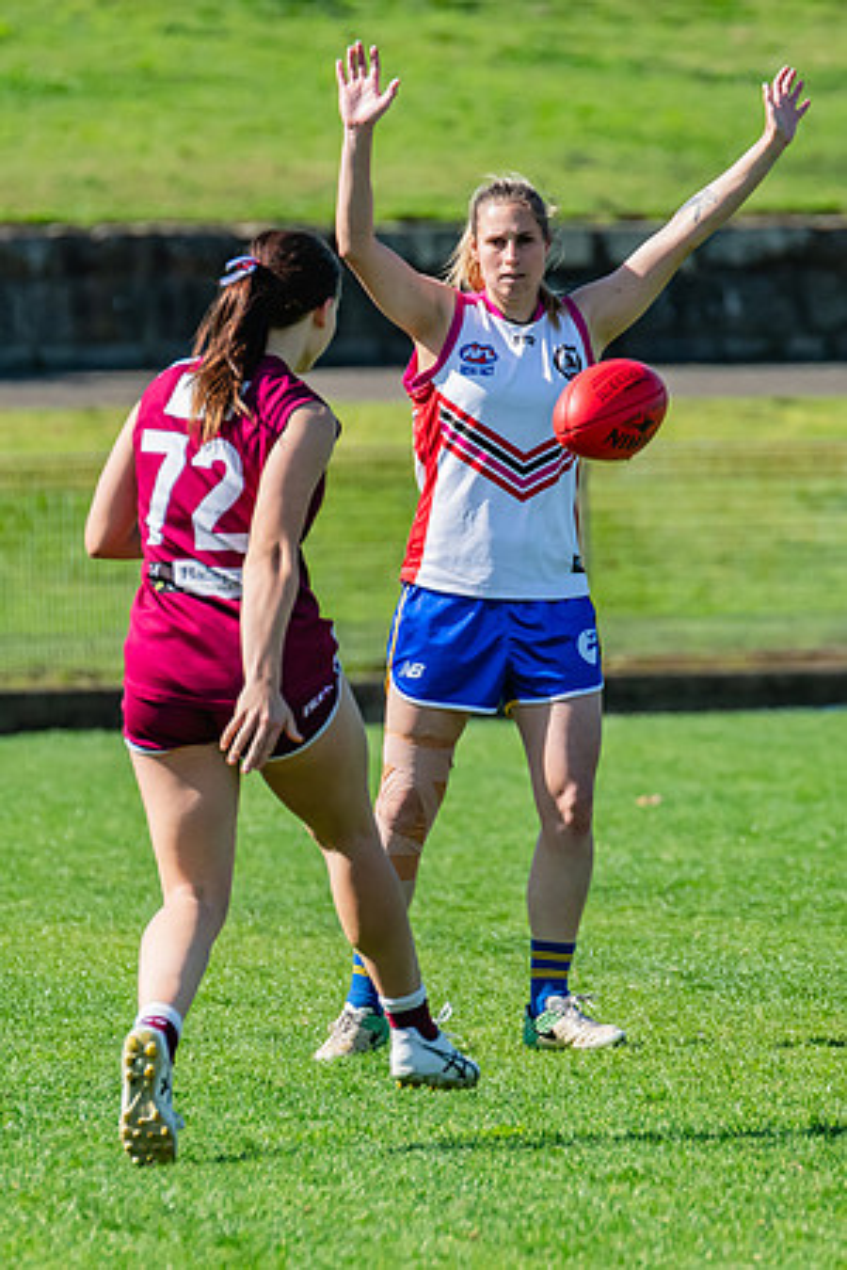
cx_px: 355
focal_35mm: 757
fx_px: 26725
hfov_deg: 1.8
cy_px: 700
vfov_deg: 2.7
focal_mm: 420
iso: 800
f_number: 9
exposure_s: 1/1250
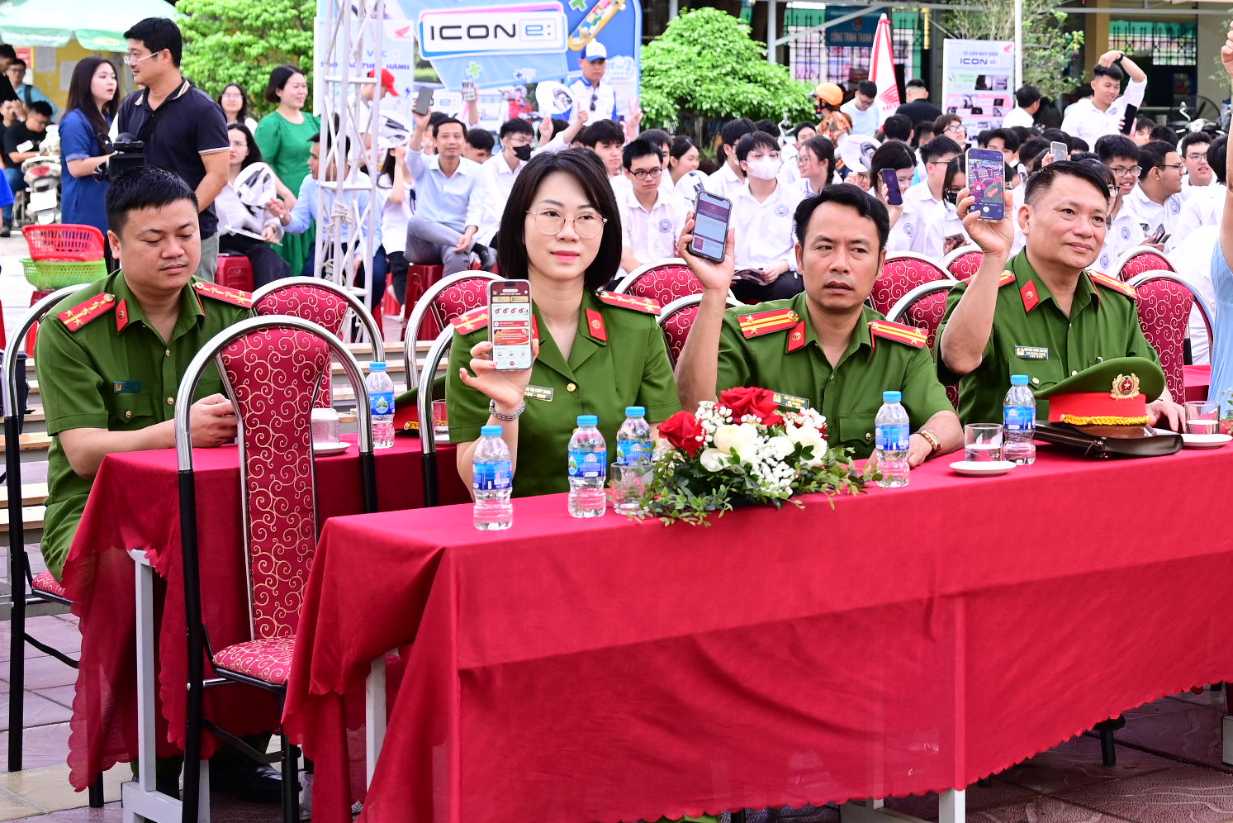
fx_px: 2775
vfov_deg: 16.8
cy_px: 216
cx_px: 1214
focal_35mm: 81
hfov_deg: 24.0
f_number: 4
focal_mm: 40
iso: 320
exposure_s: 1/200
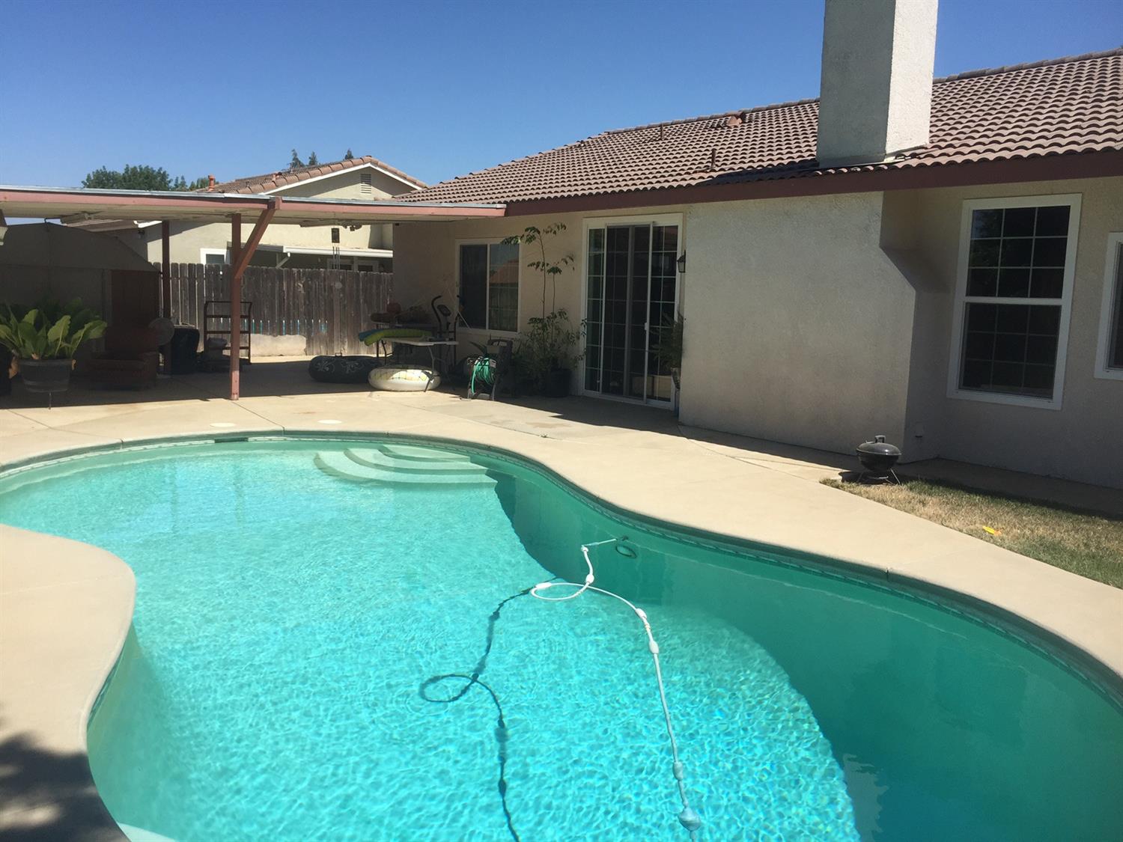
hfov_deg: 61.7
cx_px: 562
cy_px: 421
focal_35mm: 29
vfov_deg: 48.2
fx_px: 941
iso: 32
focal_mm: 4.15
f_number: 2.2
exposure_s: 1/2326
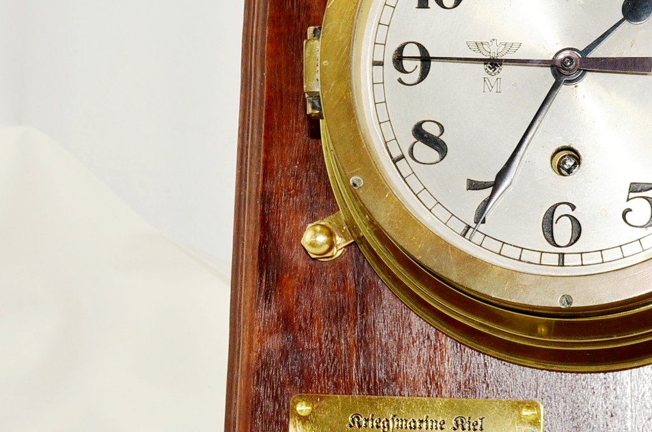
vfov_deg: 10.7
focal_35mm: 127
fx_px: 2300
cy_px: 129
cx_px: 553
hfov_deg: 16.0
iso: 140
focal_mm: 35
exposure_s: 1/250
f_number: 4.2
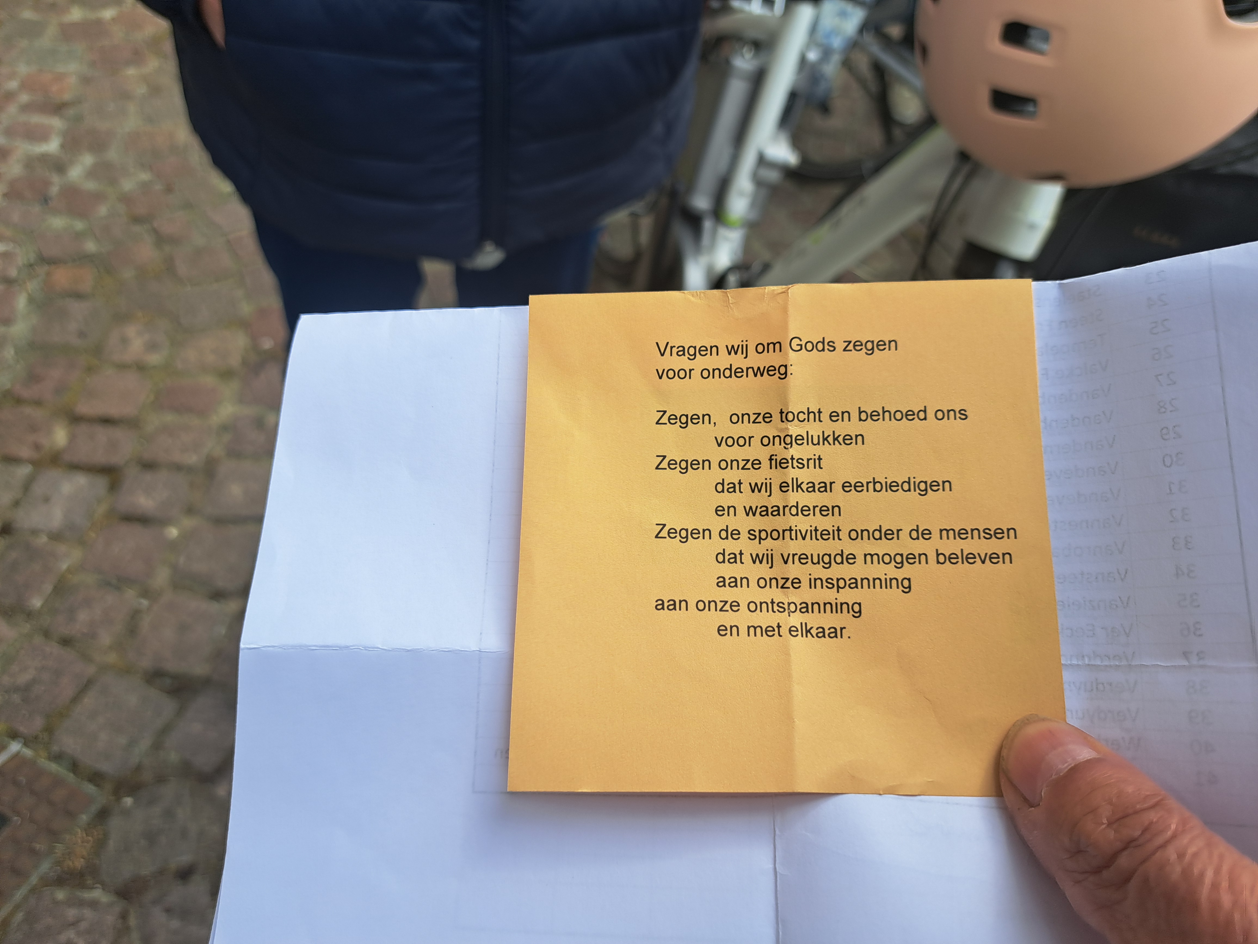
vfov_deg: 56.8
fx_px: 872
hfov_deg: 71.6
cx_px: 629
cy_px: 472
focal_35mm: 24
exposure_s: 1/452
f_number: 1.8
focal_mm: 5.23
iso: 50
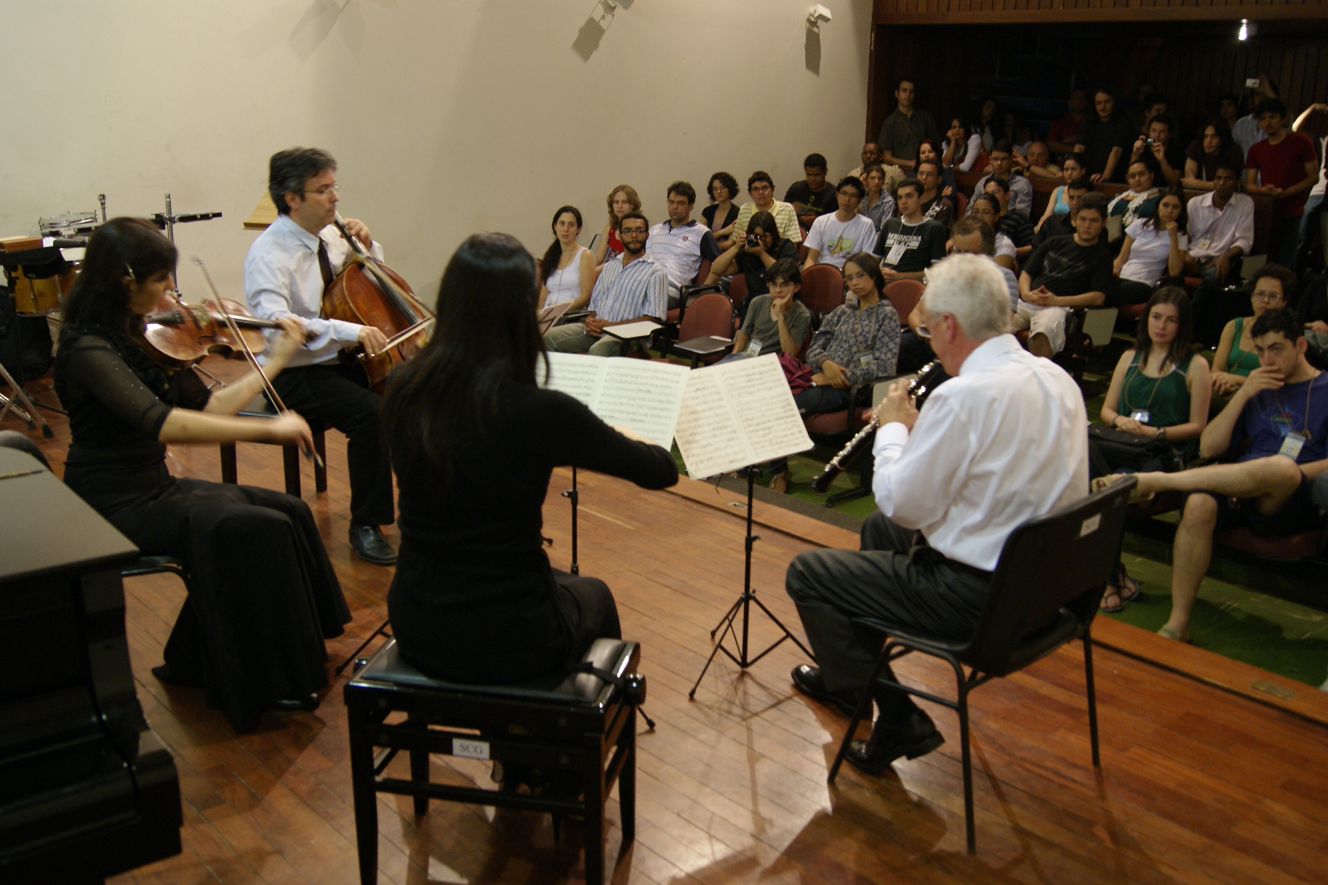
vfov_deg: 40.0
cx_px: 664
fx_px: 1217
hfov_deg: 57.2
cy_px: 442
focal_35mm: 33
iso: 400
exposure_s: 1/8
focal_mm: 22
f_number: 4
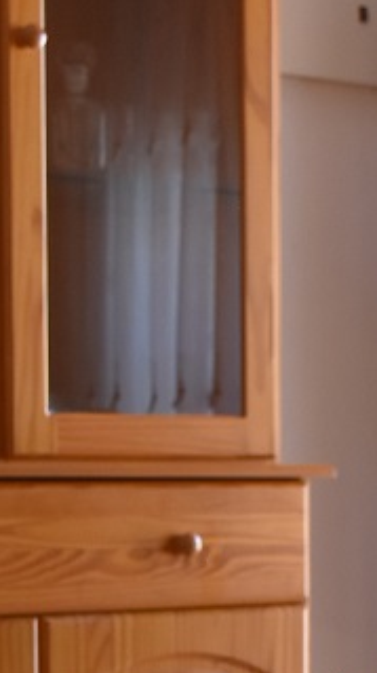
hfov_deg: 8.9
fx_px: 2421
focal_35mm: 136
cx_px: 329
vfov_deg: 15.5
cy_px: 684
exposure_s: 1/125
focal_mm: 23
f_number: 5.6
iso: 800
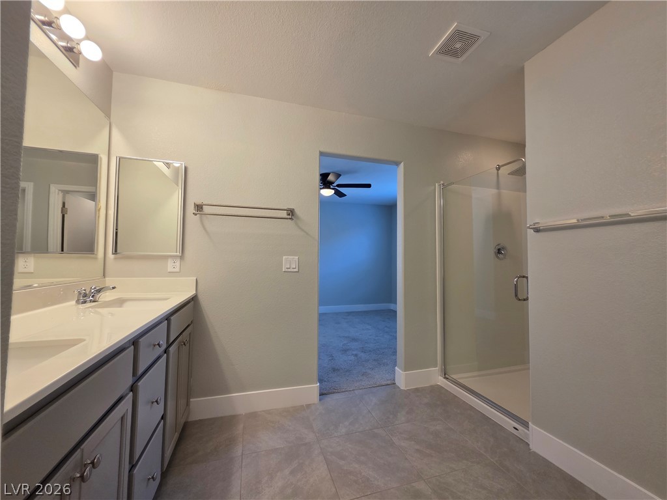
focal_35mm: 13
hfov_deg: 106.2
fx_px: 250
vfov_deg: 89.9
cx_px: 334
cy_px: 250
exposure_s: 1/120
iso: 200
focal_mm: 2.2
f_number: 1.9
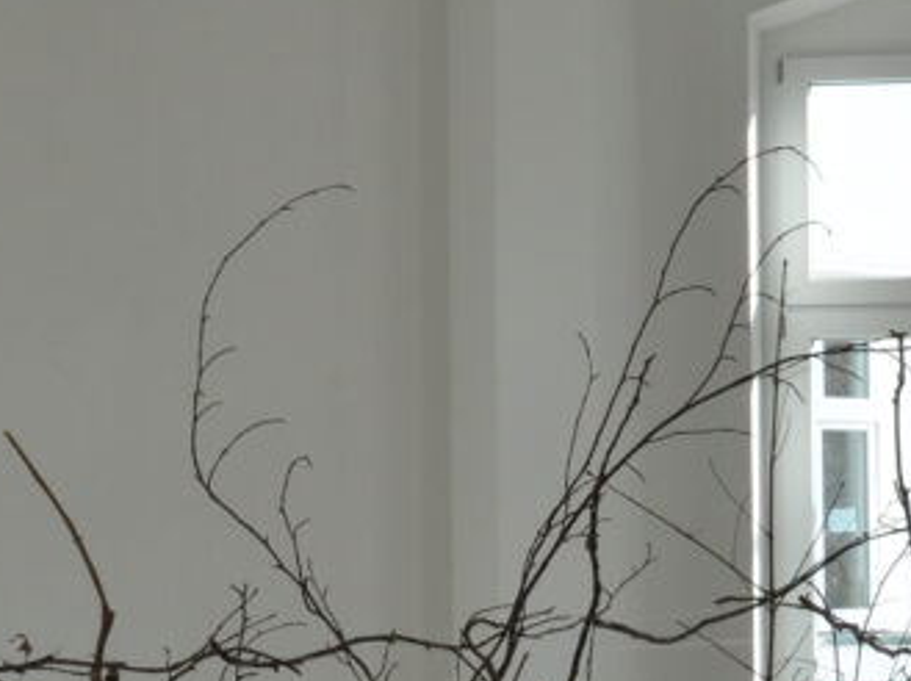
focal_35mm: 90
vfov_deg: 15.9
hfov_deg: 21.8
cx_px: 473
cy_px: 770
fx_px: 2366
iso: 280
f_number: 14
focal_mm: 18
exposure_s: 1/30
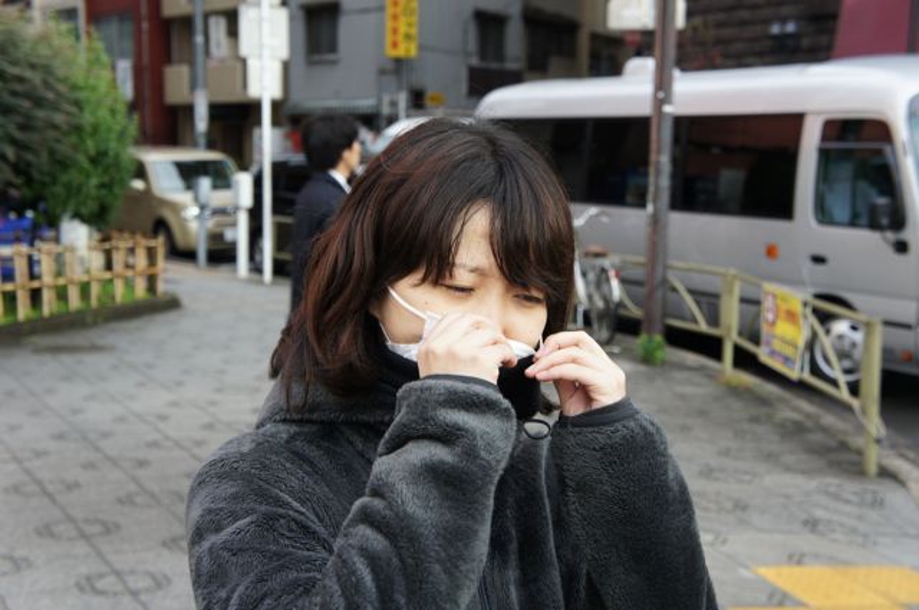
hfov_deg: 36.9
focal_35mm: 54
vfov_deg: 25.0
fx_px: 1377
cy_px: 305
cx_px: 460
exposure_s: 1/250
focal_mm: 36
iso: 500
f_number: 5.6
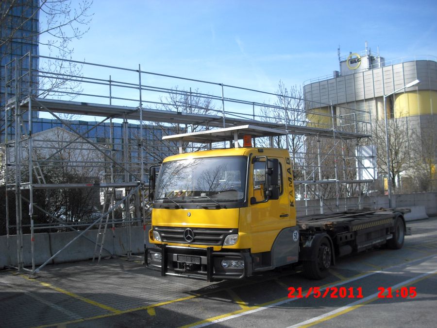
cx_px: 218
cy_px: 164
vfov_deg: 37.7
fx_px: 480
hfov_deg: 49.0
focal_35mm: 38
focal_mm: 6.2
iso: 64
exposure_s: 1/250
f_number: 5.6
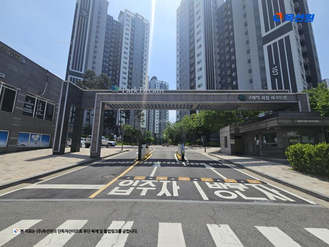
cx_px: 164
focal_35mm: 13
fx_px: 124
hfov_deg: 106.2
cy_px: 124
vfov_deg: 89.9
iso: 50
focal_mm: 2.2
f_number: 2.2
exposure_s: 1/2565
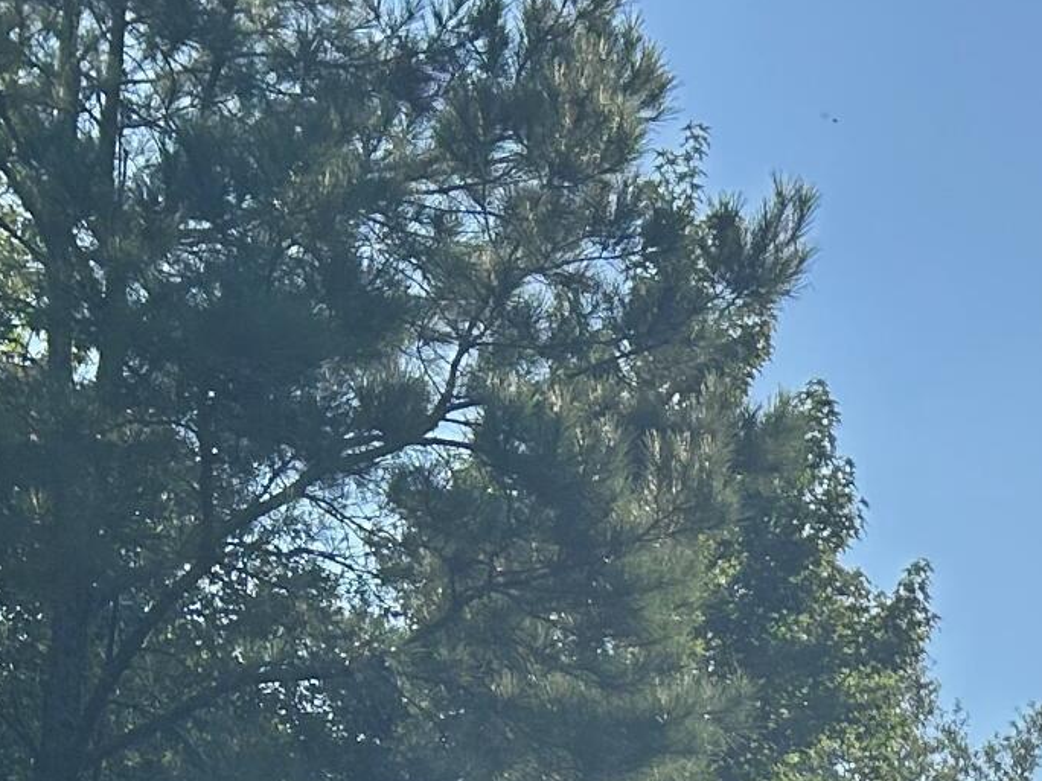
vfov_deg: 11.5
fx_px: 3432
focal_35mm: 114
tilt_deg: +6.4
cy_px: 1631
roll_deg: +1.3
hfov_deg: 15.9
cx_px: 1545
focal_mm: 5.7
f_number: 1.5
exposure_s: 1/4831
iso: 50
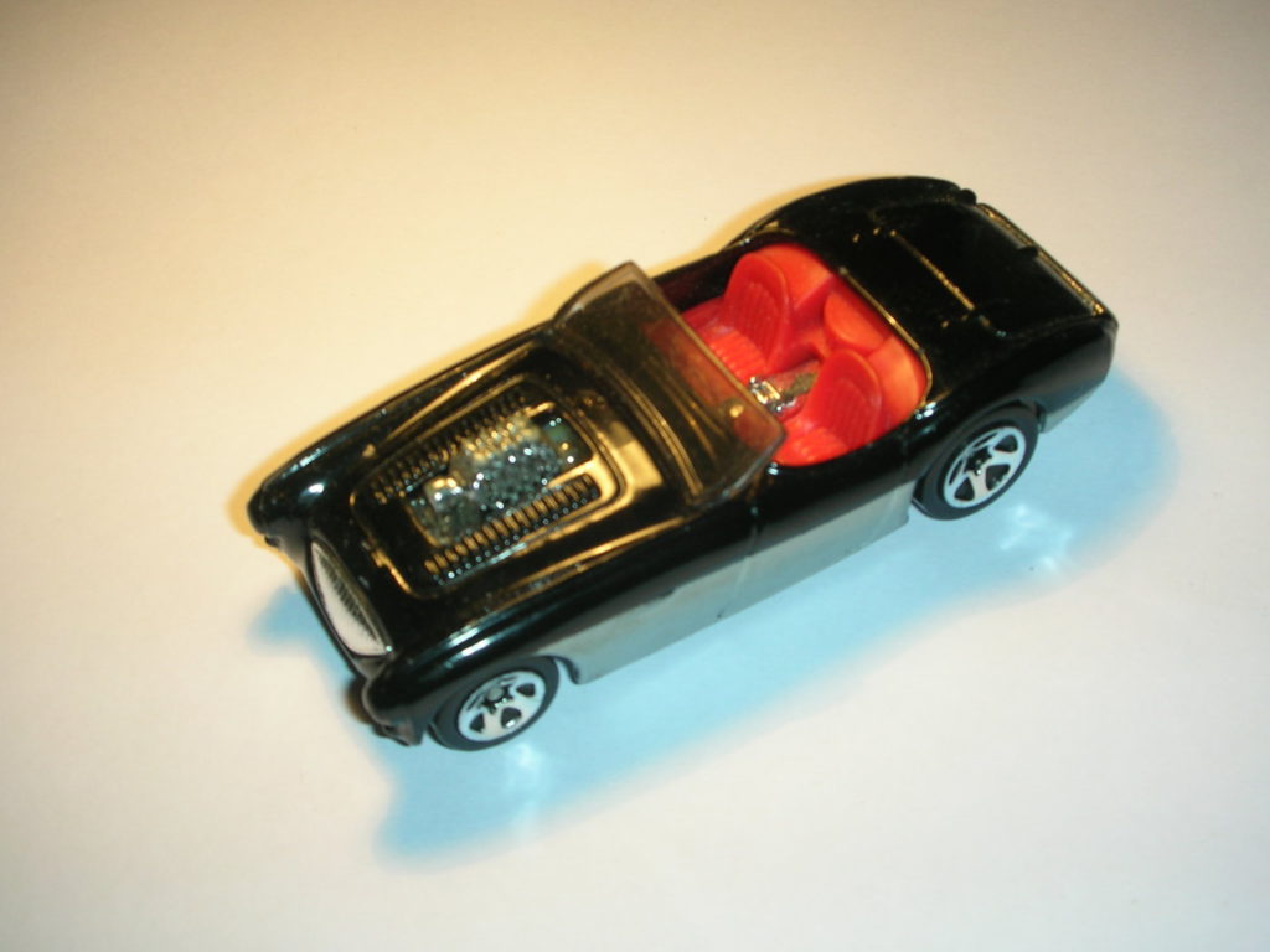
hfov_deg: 31.7
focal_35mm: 61
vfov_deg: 24.0
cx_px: 635
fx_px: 2238
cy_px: 476
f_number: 4
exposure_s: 1/60.3
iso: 50
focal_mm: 10.1
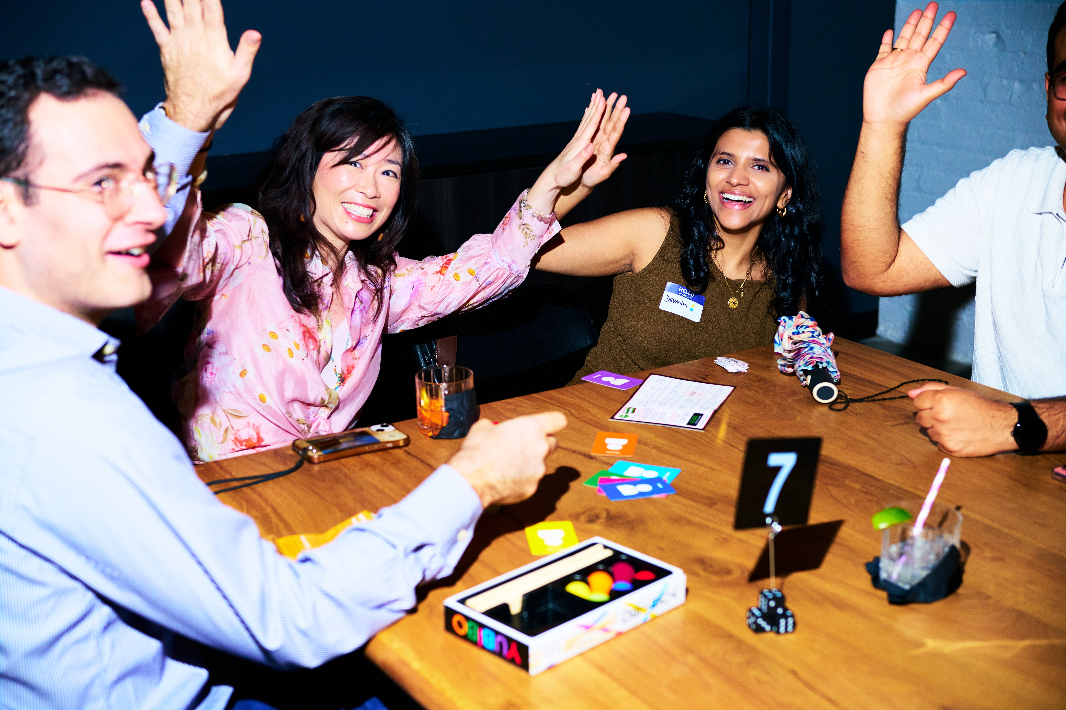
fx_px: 1480
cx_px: 533
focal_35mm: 50
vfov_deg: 27.0
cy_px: 355
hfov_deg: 39.6
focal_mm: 50
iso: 1600
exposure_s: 1/160
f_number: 3.5
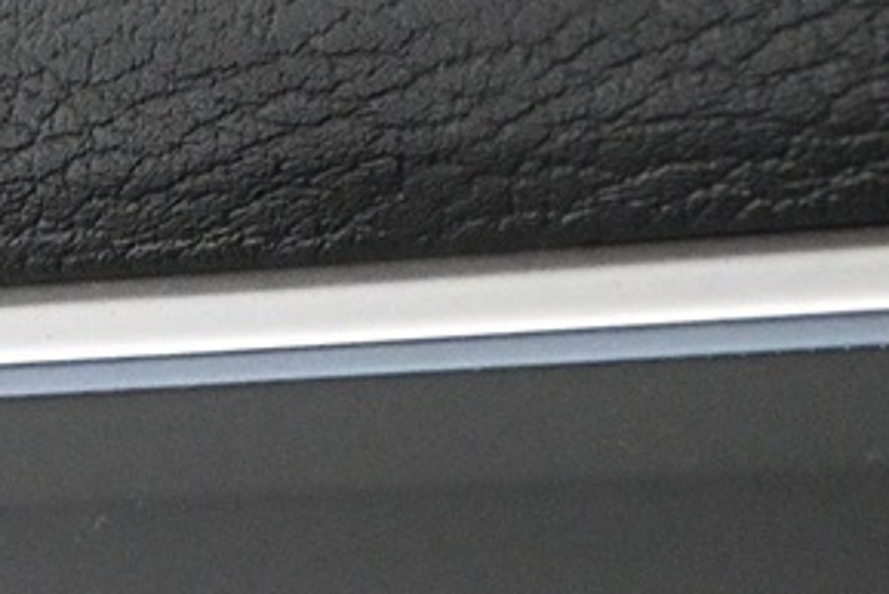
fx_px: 4674
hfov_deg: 10.6
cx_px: -268
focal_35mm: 189
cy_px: 1342
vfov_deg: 6.9
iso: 4000
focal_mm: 22.5
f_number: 4
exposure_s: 1/80
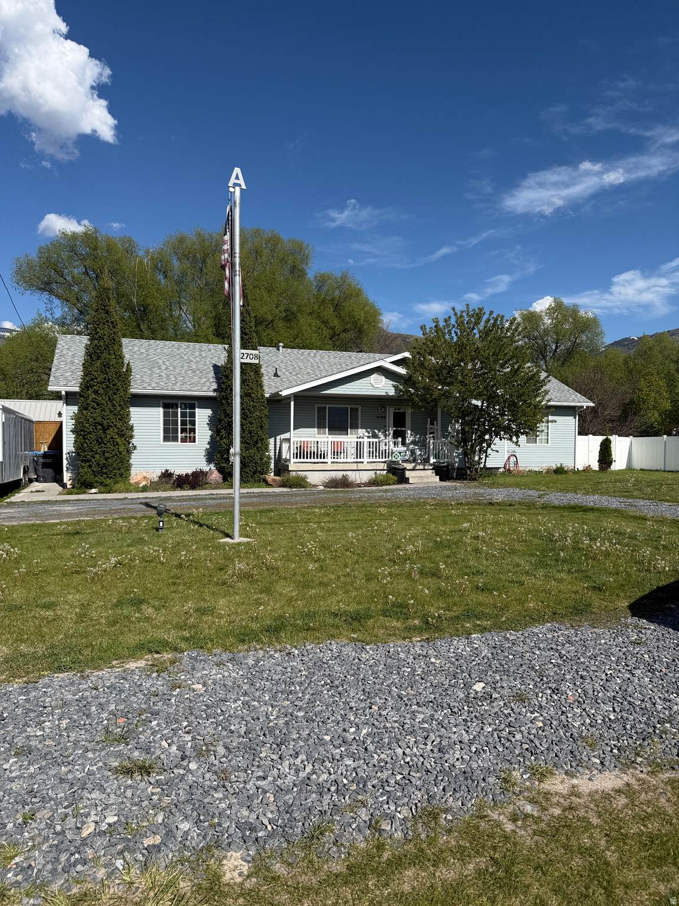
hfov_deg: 56.8
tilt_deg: -1.0
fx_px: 628
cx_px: 340
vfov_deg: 71.6
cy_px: 453
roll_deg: -1.7
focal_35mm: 24
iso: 80
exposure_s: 1/6711
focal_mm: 6.76
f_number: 1.78
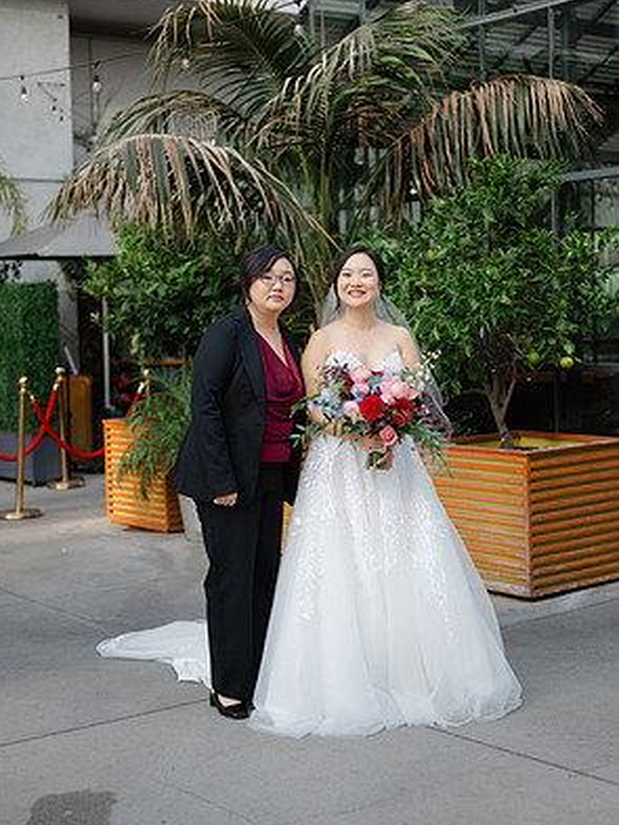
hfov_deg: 26.6
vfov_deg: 34.9
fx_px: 1311
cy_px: 395
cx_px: 306
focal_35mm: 55
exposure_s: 1/500
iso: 80
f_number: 2
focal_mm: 50
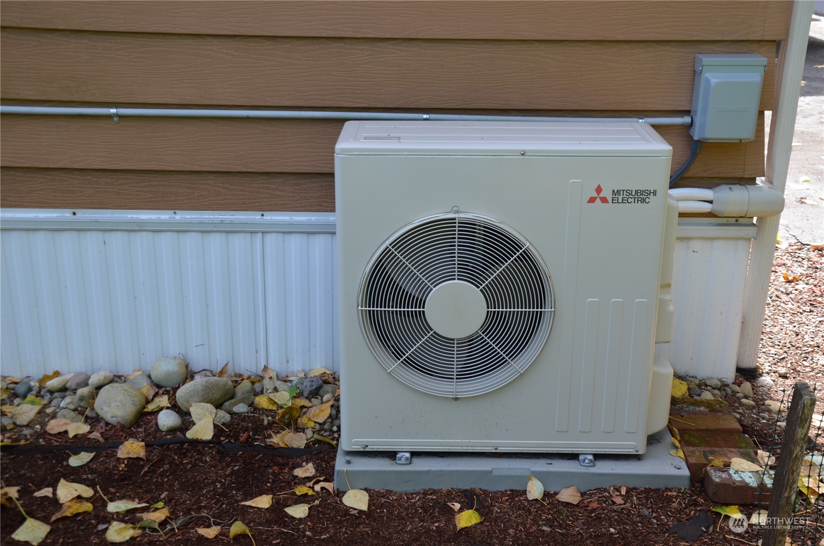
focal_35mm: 45
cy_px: 273
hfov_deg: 43.7
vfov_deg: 29.7
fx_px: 1028
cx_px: 412
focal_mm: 30
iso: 200
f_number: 6.3
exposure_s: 1/160
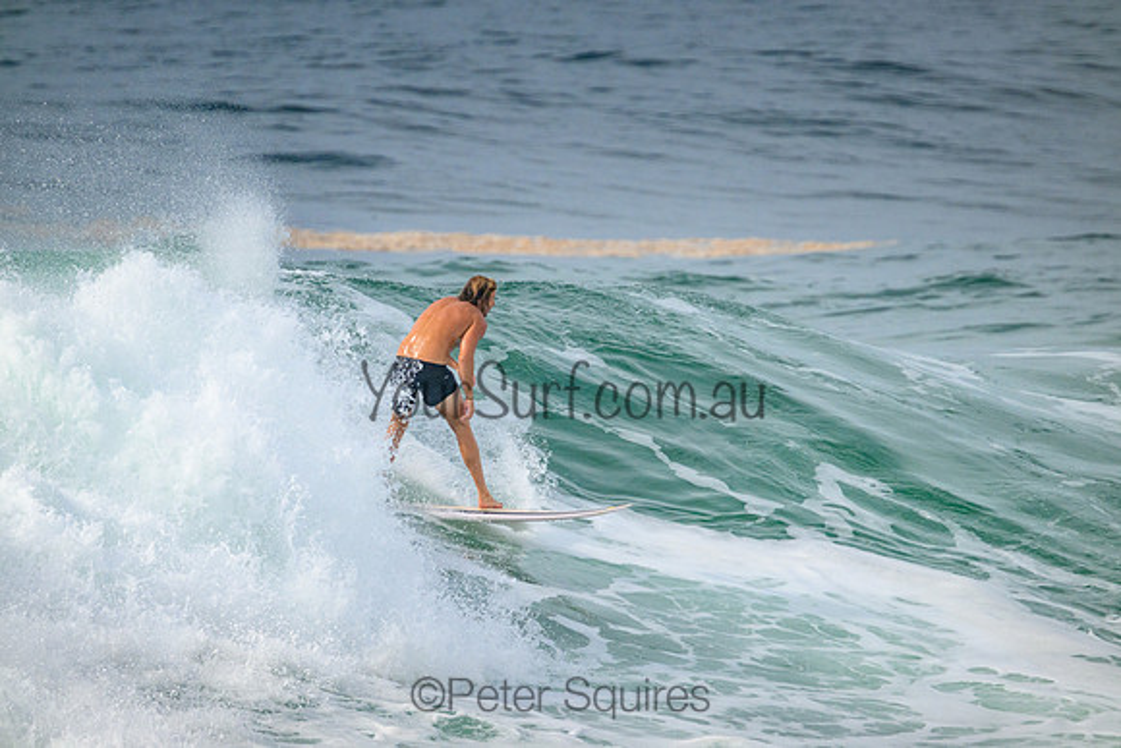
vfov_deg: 1.7
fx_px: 24916
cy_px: 374
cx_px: 560
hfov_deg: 2.6
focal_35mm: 800
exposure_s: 1/2500
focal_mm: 800
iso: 1000
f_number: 11
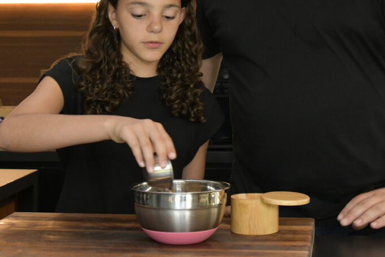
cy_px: 62
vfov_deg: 14.1
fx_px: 1038
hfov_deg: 21.0
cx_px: 225
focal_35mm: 97
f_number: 5.6
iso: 2000
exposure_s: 1/125
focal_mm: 44
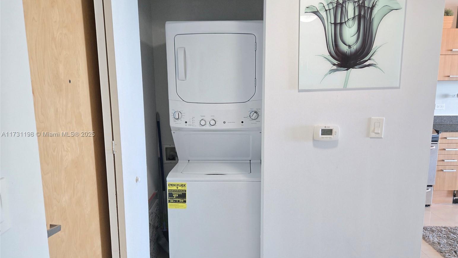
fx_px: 316
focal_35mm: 26
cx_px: 237
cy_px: 135
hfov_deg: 71.9
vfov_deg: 44.4
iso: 640
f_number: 1.8
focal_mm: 5.4
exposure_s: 1/120
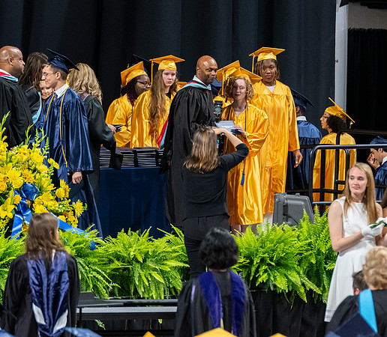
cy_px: 147
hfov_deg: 4.7
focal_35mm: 400
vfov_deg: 4.1
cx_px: 128
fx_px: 4748
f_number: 4
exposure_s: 1/200
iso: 2000
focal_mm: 190
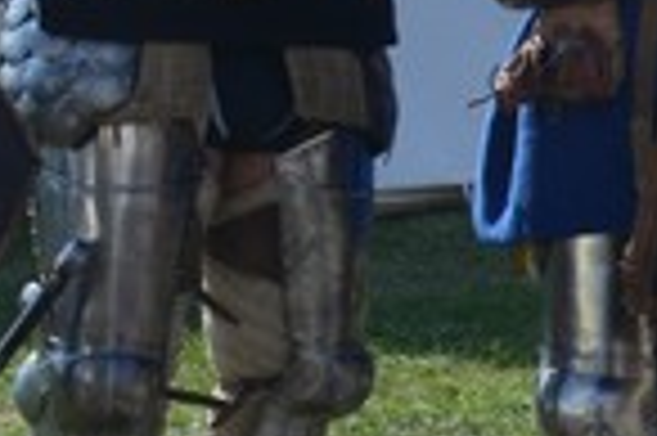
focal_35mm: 267
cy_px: 173
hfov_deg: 6.8
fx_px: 4867
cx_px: 2115
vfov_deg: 5.1
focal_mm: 38
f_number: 9
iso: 250
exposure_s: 1/400
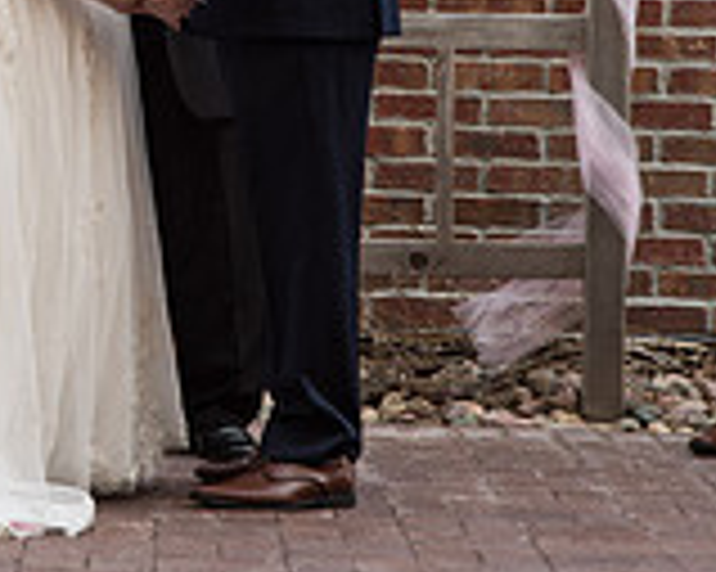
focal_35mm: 223
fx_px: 4723
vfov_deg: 6.9
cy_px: -56
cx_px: -18
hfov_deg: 8.6
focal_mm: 65
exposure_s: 1/200
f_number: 3.5
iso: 125
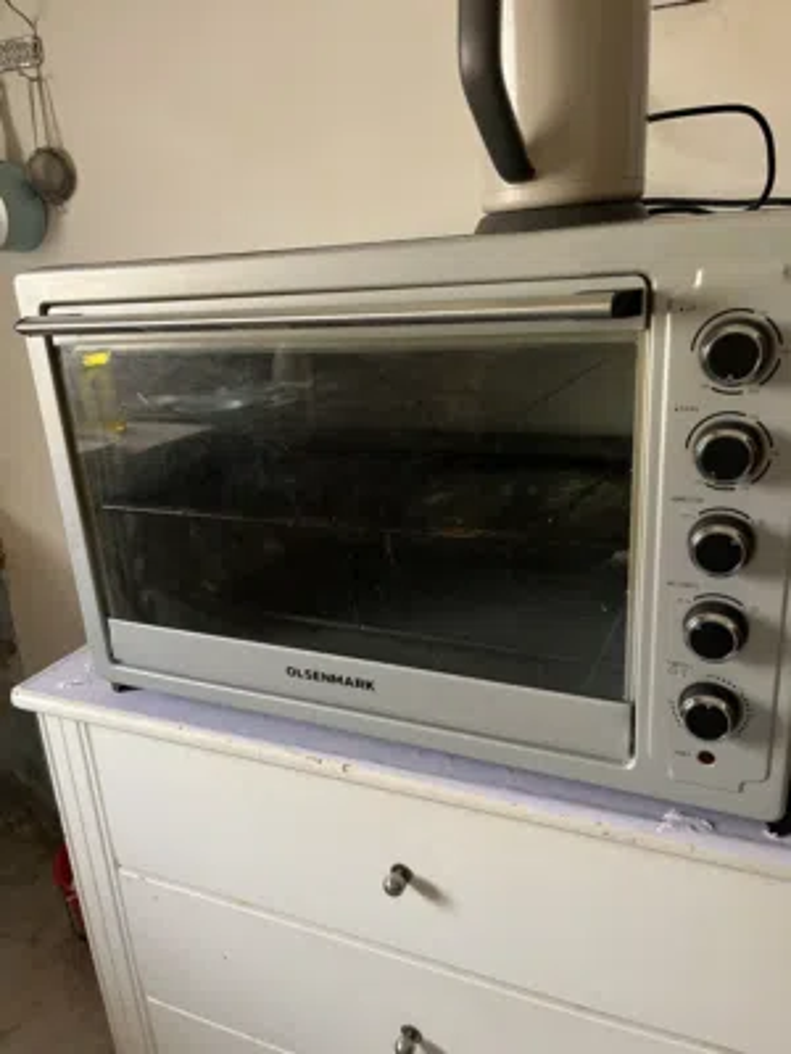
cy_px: 527
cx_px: 396
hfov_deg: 53.1
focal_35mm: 26
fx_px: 792
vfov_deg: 67.3
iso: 400
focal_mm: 5.1
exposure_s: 1/50
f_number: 1.6
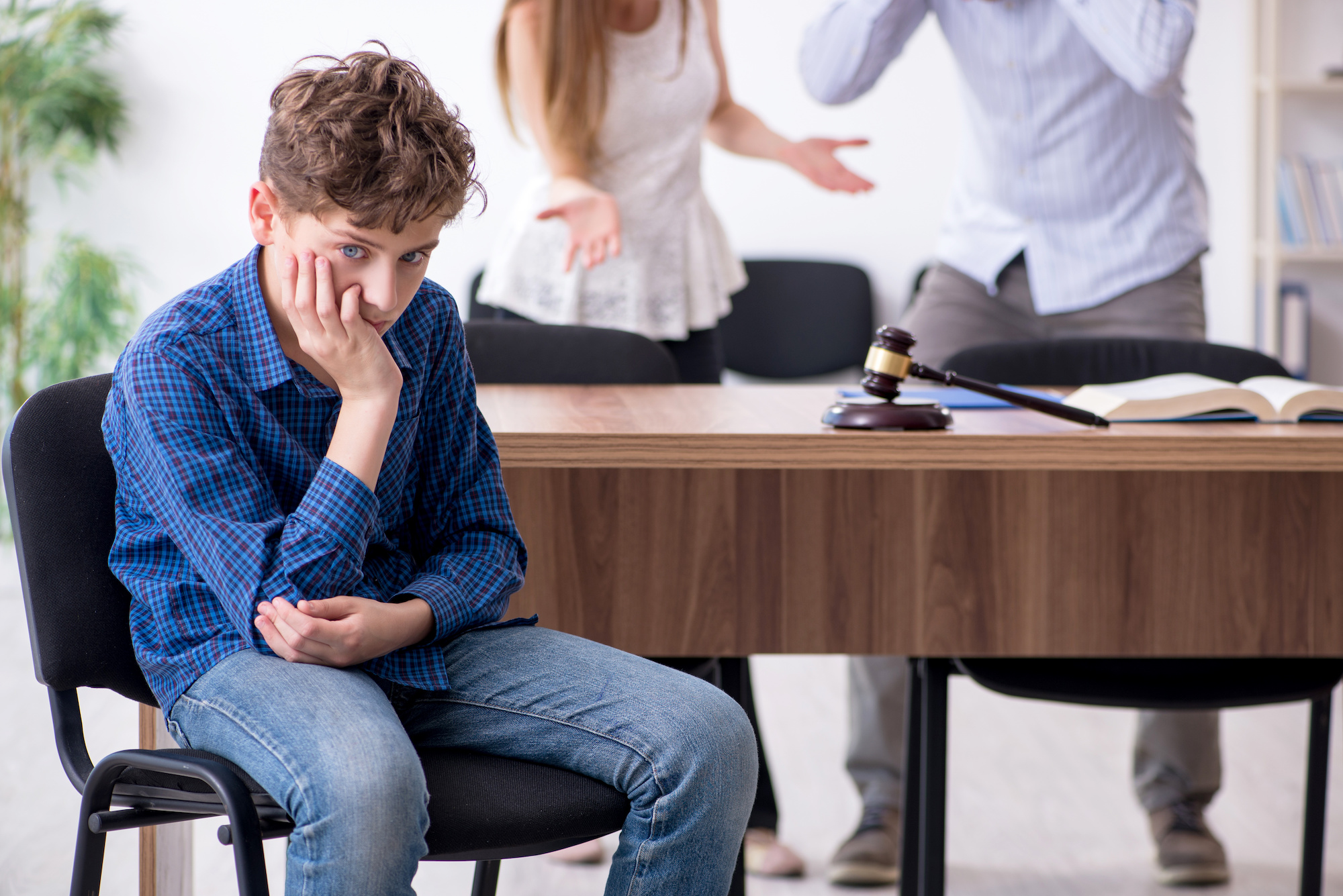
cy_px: 448
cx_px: 672
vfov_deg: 13.1
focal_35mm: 105
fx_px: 3918
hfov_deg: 19.4
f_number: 5
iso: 125
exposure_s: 1/100
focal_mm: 105
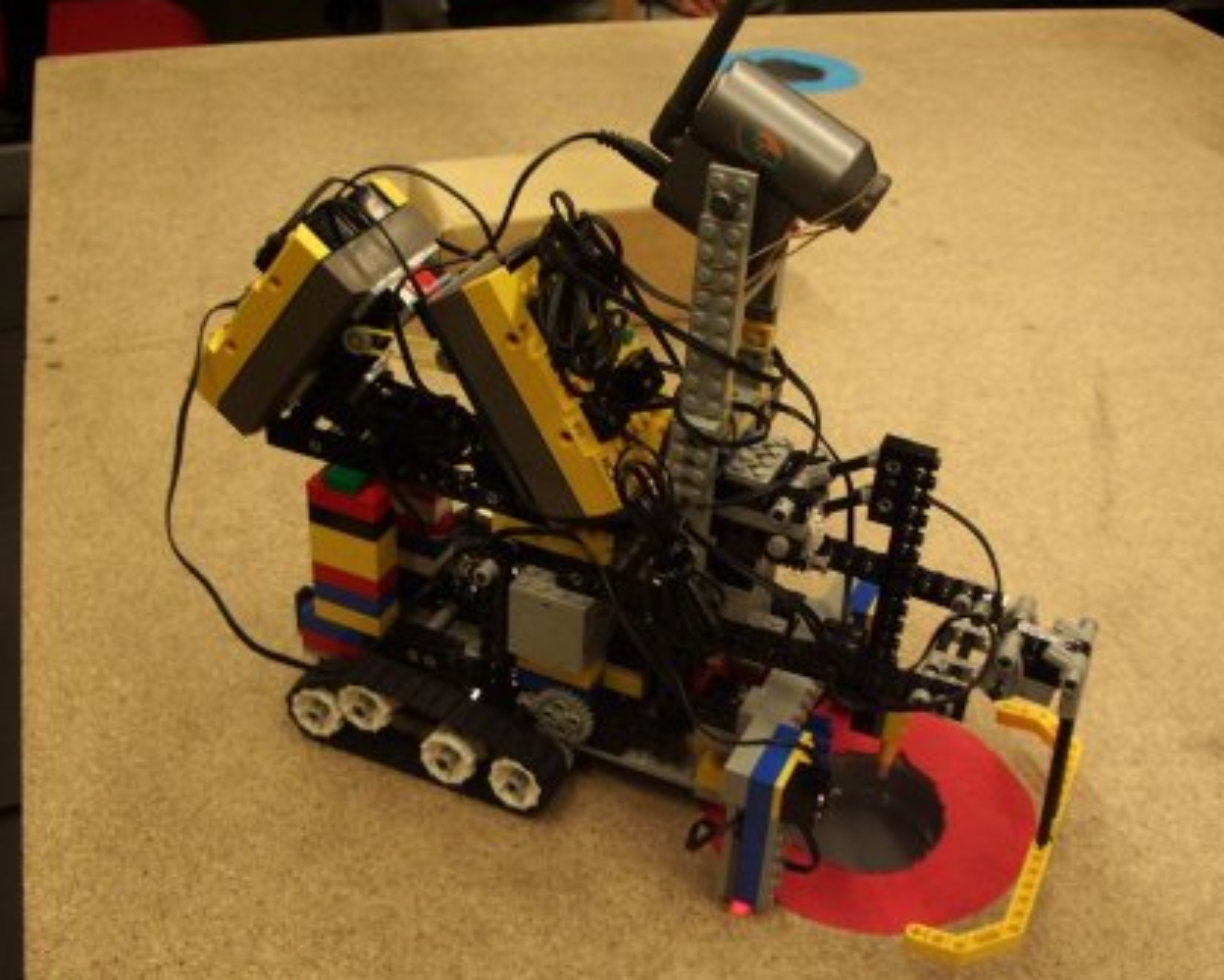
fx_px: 1522
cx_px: 630
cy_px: 518
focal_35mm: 42
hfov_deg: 43.8
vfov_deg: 35.7
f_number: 2.6
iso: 100
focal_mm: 5.8
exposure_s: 1/25
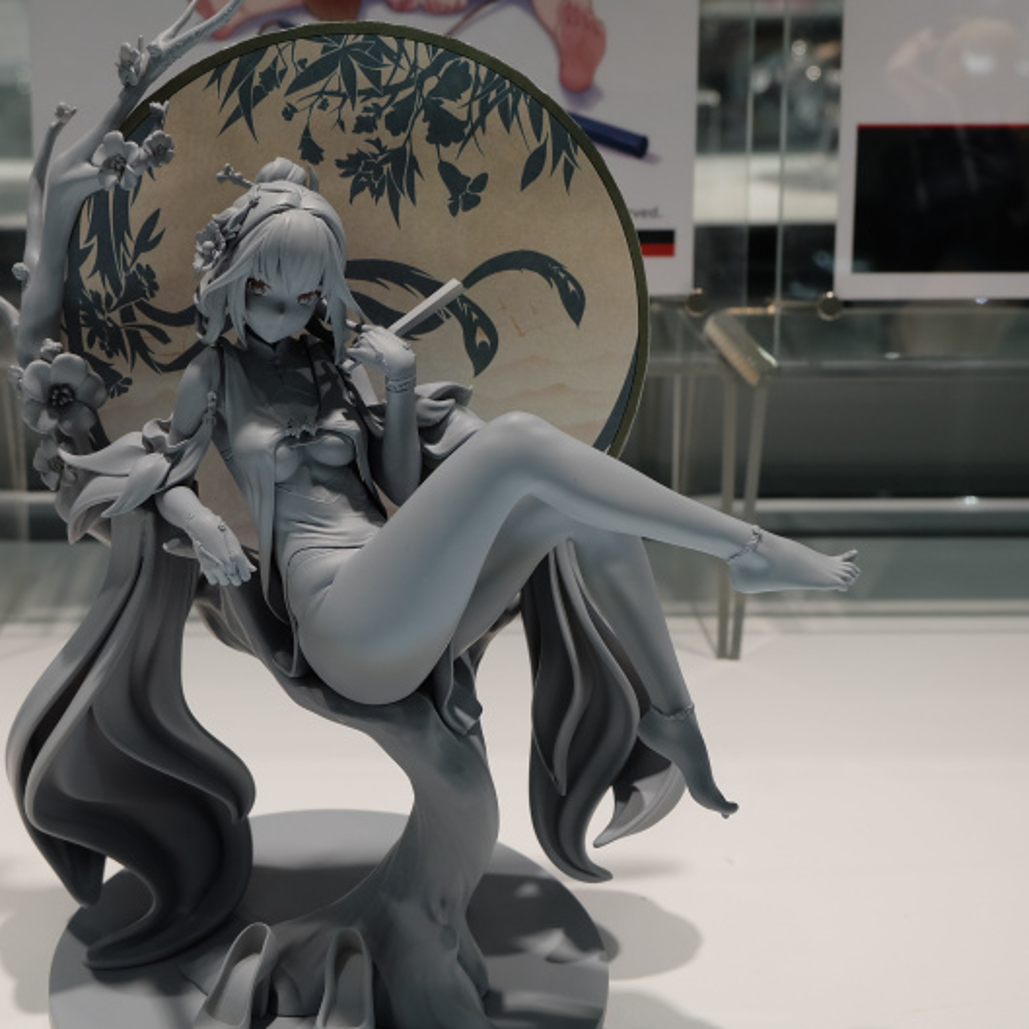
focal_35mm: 45
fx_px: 1513
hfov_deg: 37.3
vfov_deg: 37.6
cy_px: 514
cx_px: 372
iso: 400
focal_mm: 23.2
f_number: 5.6
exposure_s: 1/160
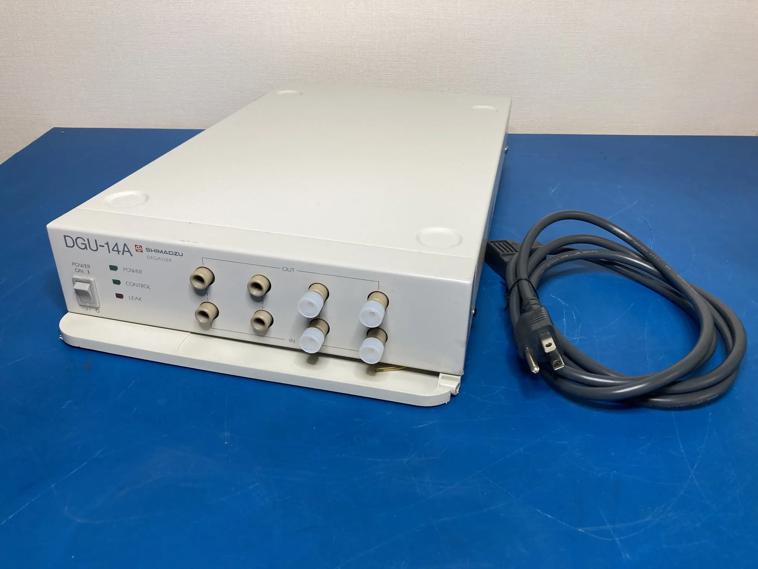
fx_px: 613
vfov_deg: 49.7
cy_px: 284
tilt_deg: -28.9
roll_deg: +0.8
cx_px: 379
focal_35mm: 28
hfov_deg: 63.4
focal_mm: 3.99
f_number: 1.8
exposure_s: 1/100
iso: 50
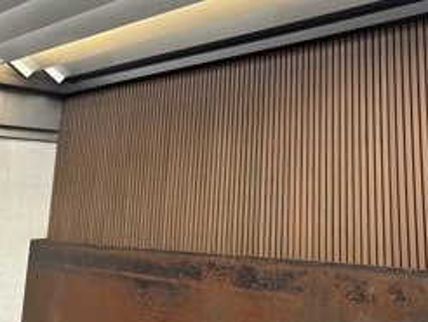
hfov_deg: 45.3
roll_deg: +0.2
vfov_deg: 36.3
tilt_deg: +11.4
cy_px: 94
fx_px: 483
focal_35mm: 39
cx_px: 346
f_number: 1.78
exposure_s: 1/58
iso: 640
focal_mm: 6.86
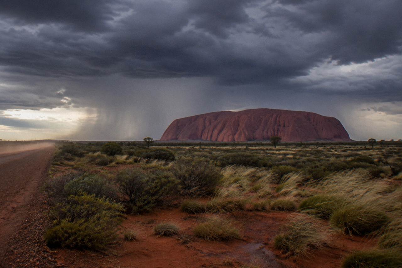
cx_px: 201
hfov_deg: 54.4
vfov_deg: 37.8
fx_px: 391
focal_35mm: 35
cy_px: 134
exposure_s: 1/250
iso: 400
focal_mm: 35
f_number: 11
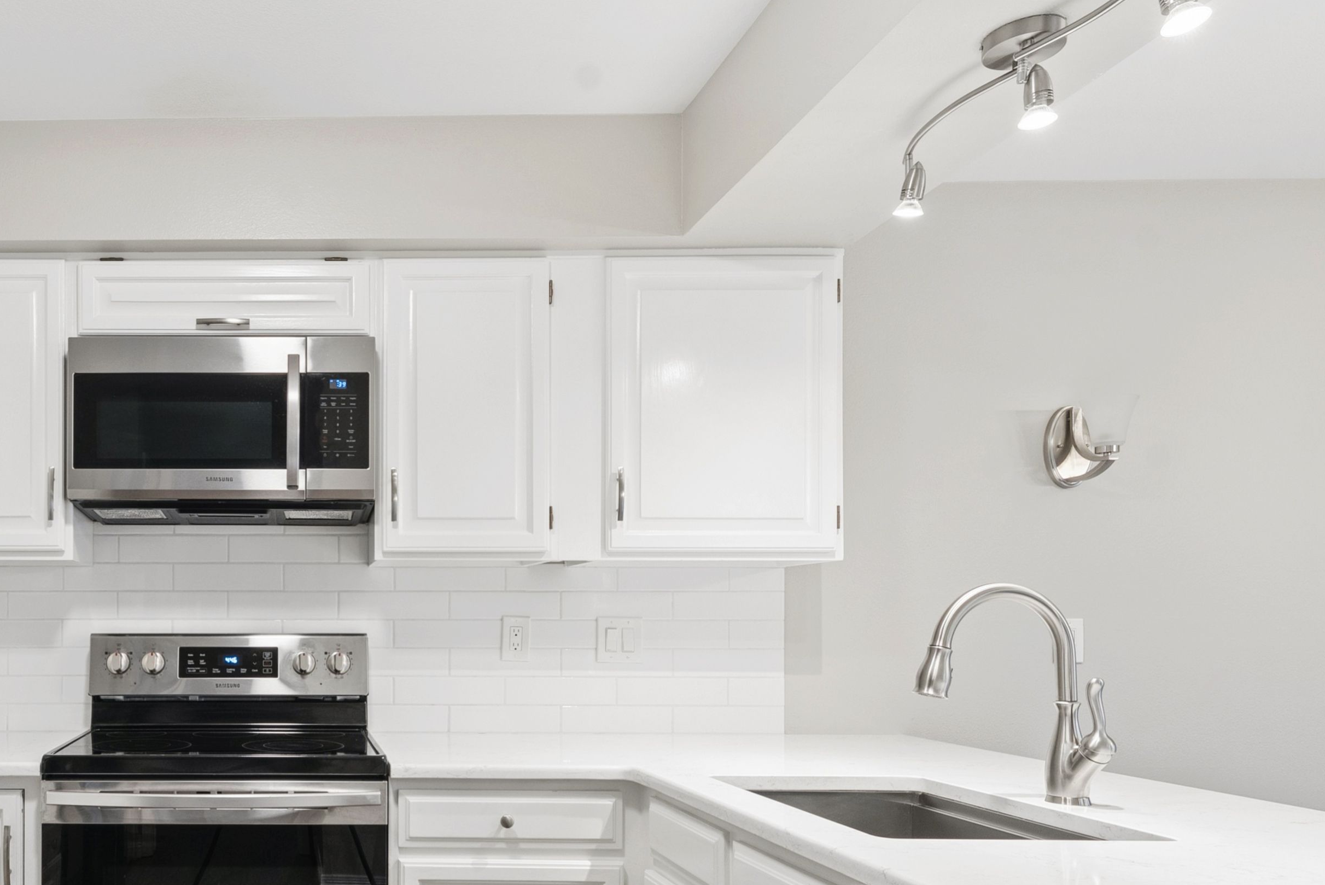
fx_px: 1031
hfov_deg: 60.2
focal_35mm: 28
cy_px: 624
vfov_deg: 45.4
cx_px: 264
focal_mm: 16
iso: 640
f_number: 9
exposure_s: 1/15
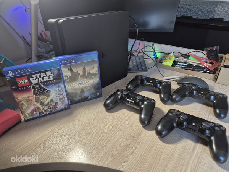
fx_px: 152
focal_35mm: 23
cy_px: 86
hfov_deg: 73.9
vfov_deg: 58.9
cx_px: 114
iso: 100
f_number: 1.8
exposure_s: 1/56
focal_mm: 5.4
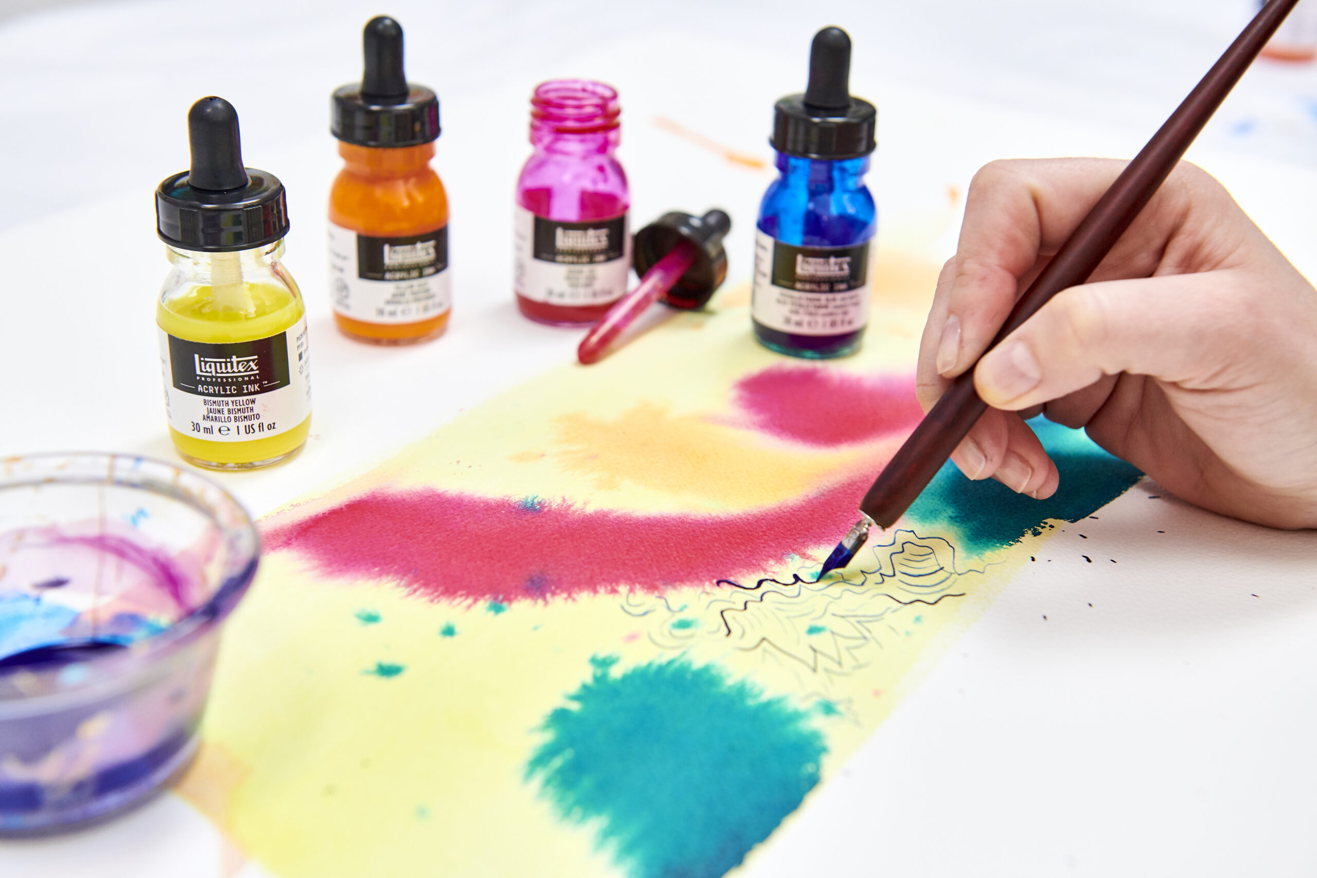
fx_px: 1829
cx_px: 658
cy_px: 439
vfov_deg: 27.0
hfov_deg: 39.6
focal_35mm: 50
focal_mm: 50
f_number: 4.5
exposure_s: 1/160
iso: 1000
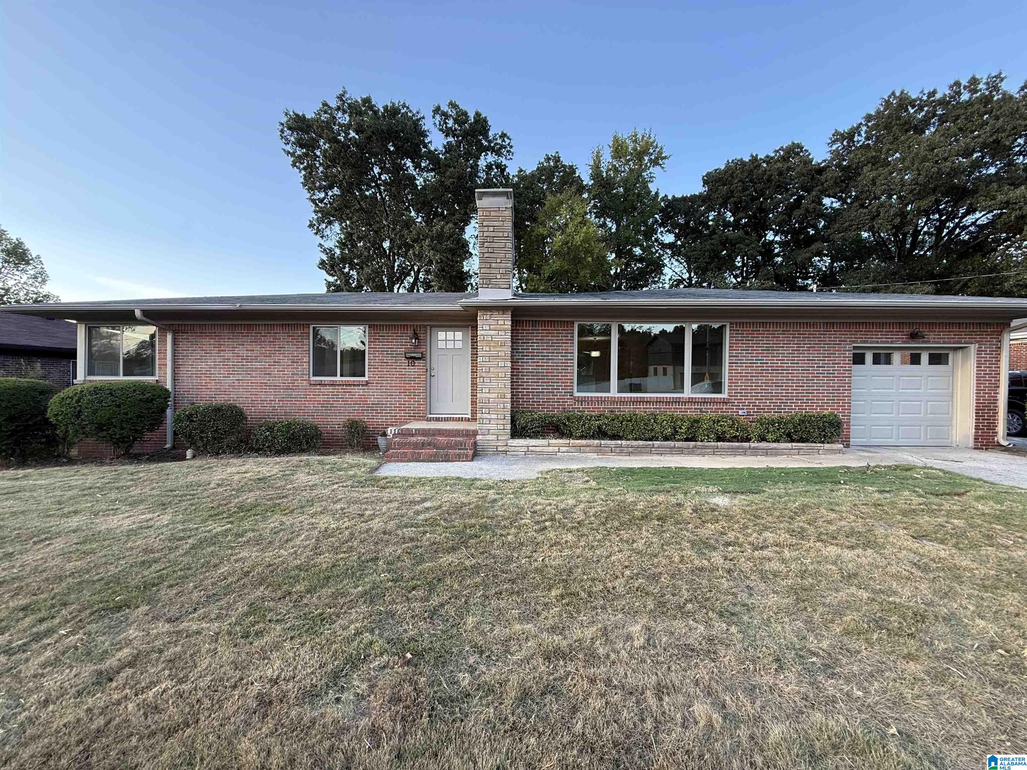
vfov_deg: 85.7
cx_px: 514
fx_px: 415
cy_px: 385
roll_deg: -0.1
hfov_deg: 102.1
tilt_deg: -1.2
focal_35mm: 14
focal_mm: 2.22
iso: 64
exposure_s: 1/116
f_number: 2.2
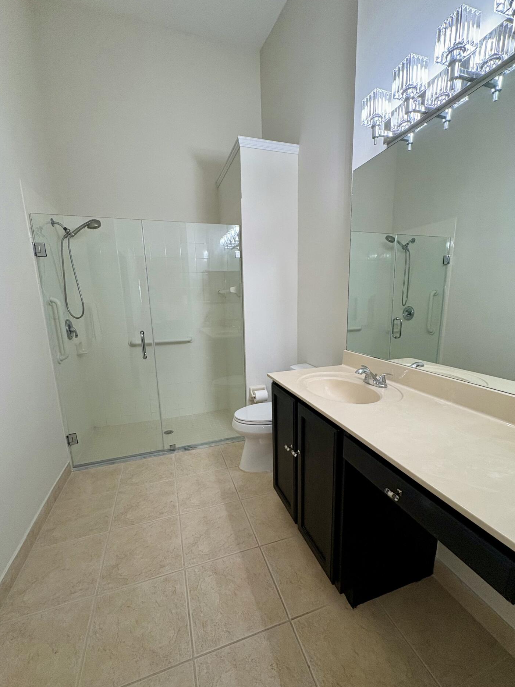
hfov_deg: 81.7
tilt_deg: -11.4
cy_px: 358
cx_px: 261
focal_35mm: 15
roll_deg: +1.3
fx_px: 298
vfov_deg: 98.1
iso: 200
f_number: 2.2
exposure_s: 1/120
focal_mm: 2.22
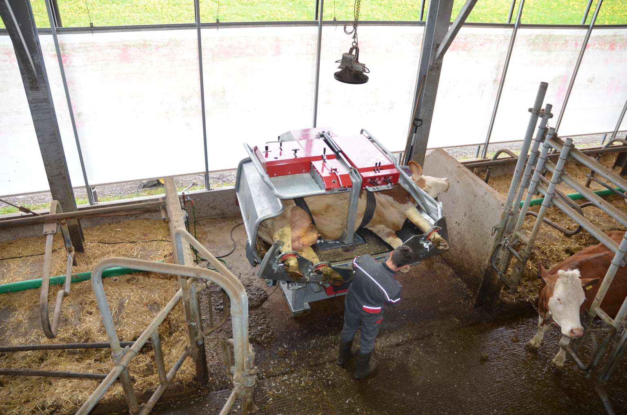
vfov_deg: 47.7
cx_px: 314
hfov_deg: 67.5
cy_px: 208
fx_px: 469
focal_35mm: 27
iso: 220
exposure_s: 1/125
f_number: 3.5
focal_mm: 18
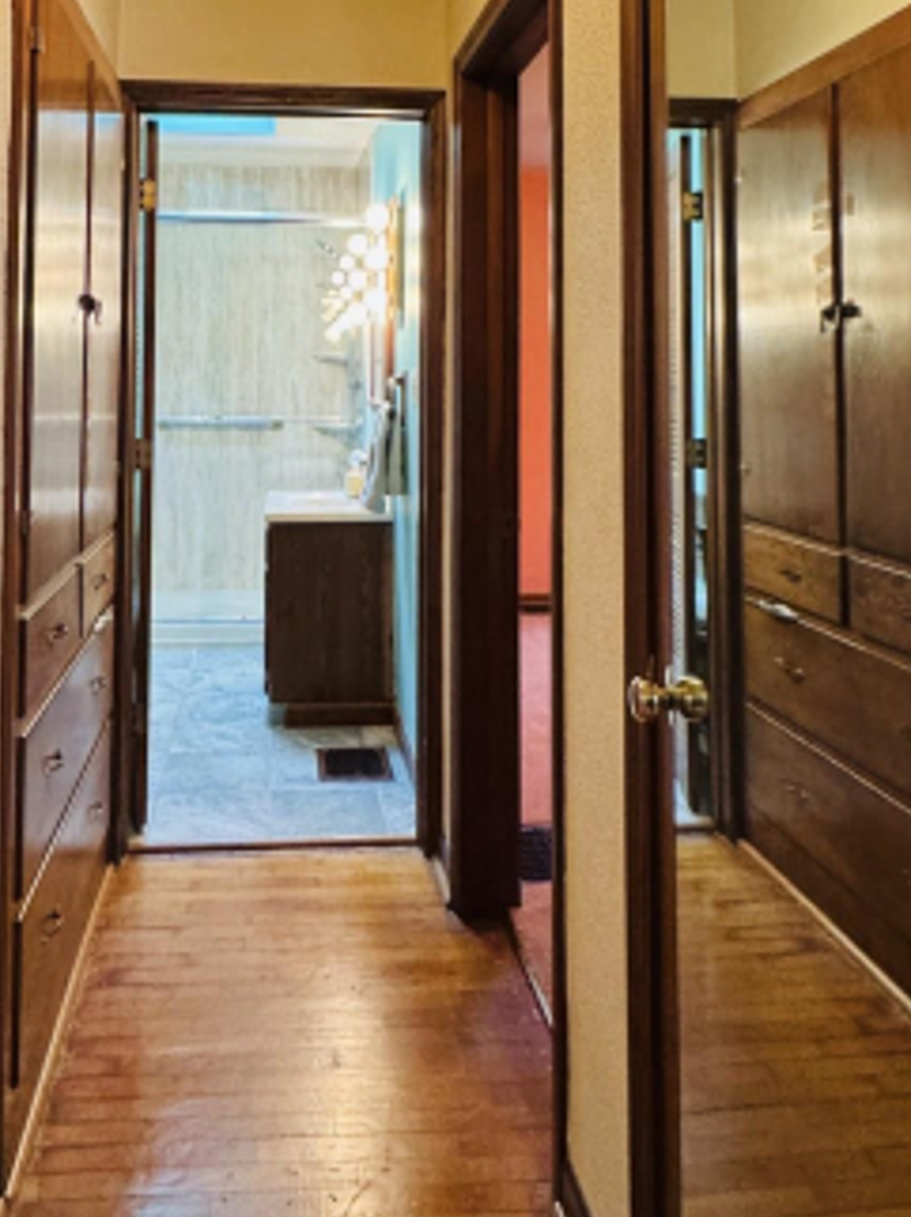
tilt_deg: +2.9
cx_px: 359
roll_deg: +1.9
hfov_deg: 47.9
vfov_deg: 58.7
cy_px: 316
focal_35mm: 29
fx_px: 1019
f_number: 2.2
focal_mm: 2.22
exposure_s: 1/60
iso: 500
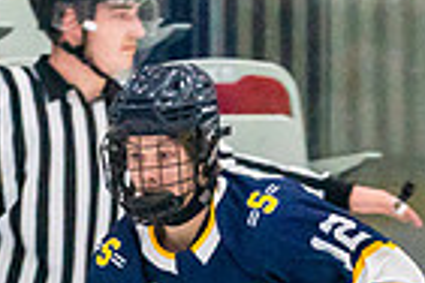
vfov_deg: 1.1
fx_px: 14331
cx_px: 110
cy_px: 678
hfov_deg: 1.7
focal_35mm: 1214
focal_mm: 200
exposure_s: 1/1600
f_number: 2.8
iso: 4000
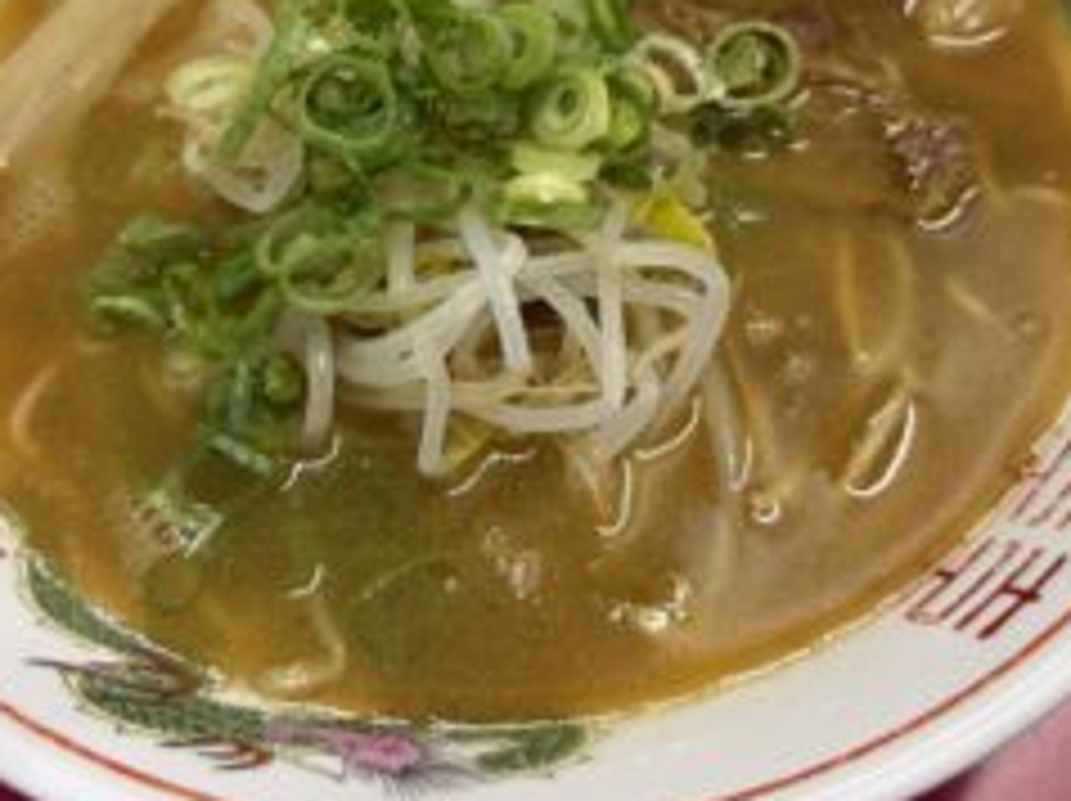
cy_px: 223
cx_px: 538
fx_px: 1267
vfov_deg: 34.5
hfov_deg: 45.8
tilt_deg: -57.1
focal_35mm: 41
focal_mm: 5.96
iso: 160
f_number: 1.6
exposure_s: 1/60
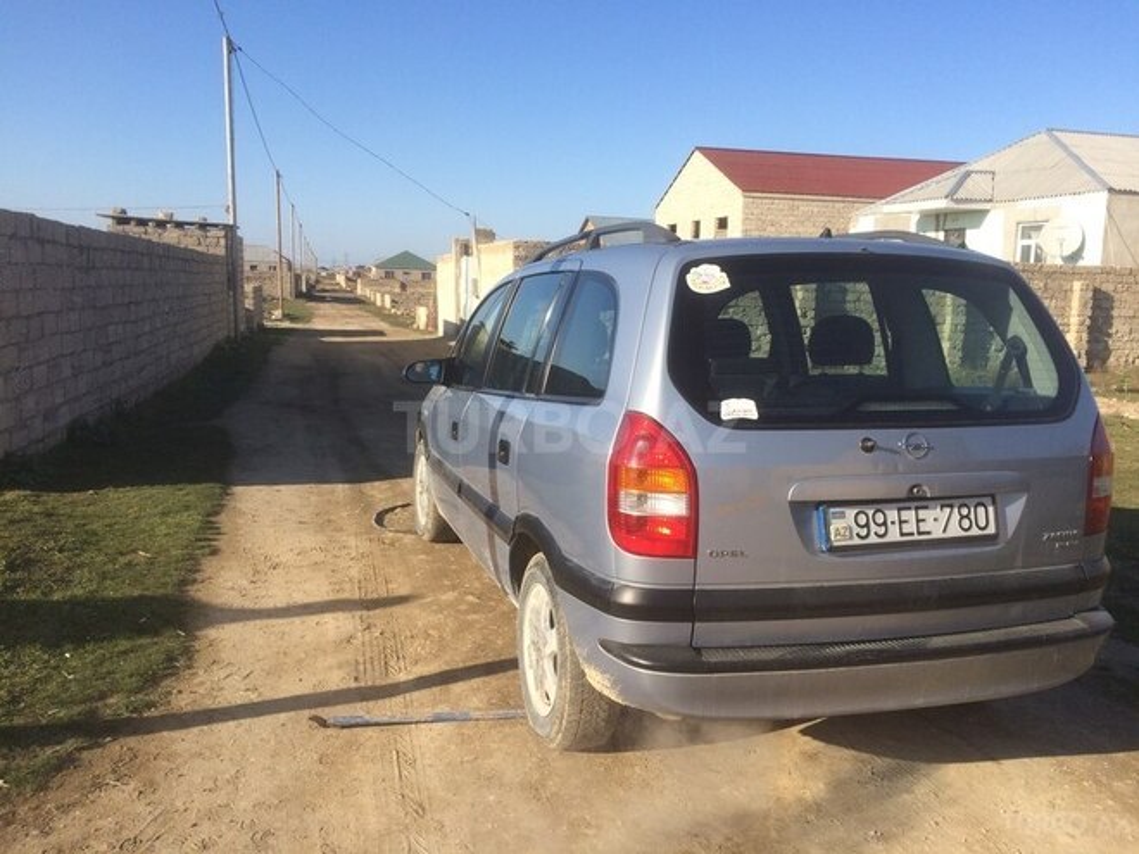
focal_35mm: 29
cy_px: 427
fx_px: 954
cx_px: 570
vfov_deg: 48.2
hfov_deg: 61.7
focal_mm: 4.15
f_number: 2.2
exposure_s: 1/1709
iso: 32
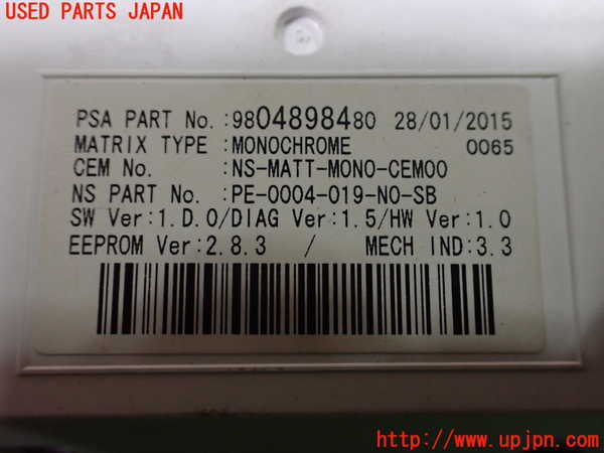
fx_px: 523
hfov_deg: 60.0
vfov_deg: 46.8
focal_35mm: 30
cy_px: 226
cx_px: 302
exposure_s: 1/125
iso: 800
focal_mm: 5.4
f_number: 2.3
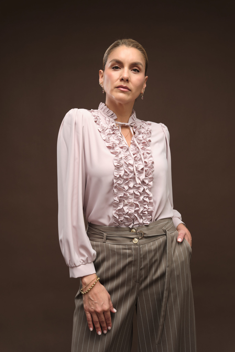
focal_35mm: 40
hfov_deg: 33.4
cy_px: 176
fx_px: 392
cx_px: 118
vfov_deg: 48.5
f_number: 6.4
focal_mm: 26.4
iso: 200
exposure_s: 1/125
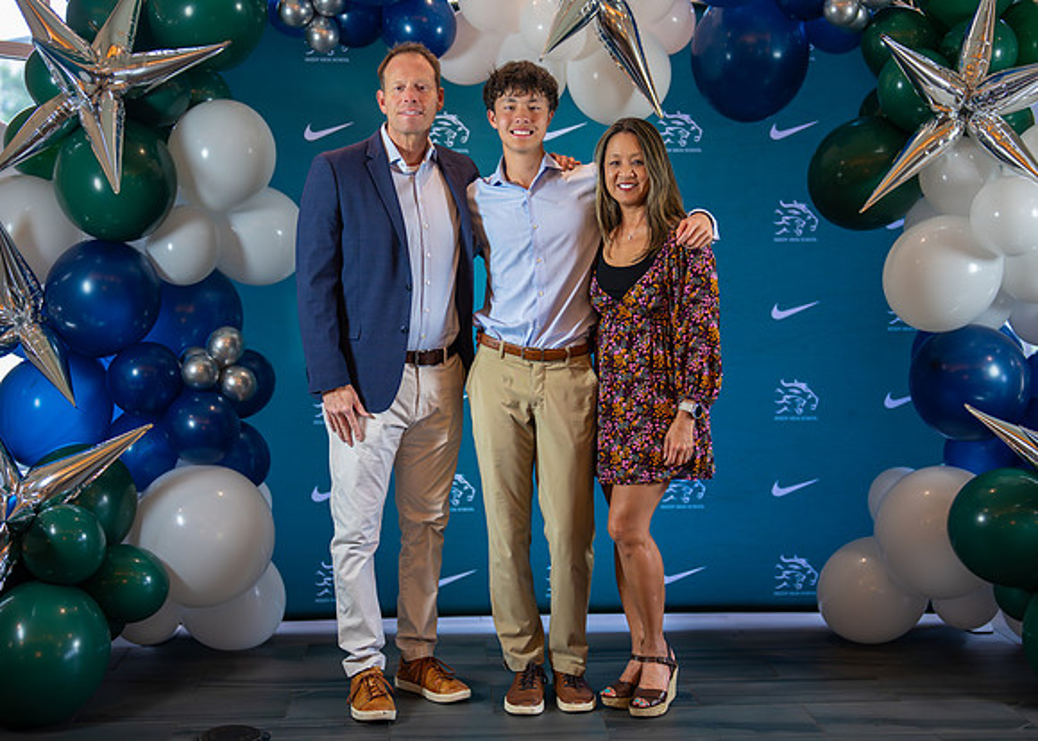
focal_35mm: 56
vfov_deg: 25.2
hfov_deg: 34.8
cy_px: 386
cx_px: 554
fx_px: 1656
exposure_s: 1/400
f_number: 1.2
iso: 1000
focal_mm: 50
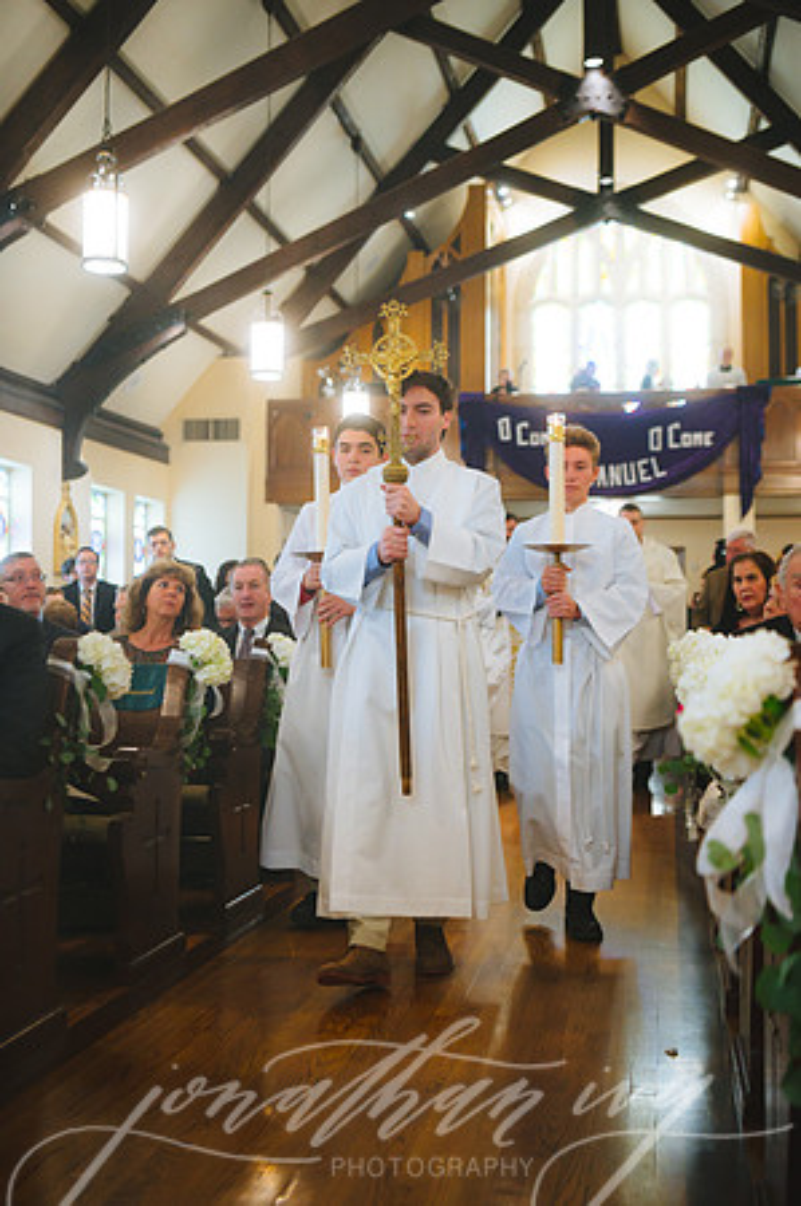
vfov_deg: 46.4
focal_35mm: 42
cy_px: 603
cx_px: 400
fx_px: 1405
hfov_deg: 31.8
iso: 2500
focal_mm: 42
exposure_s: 1/200
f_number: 2.8
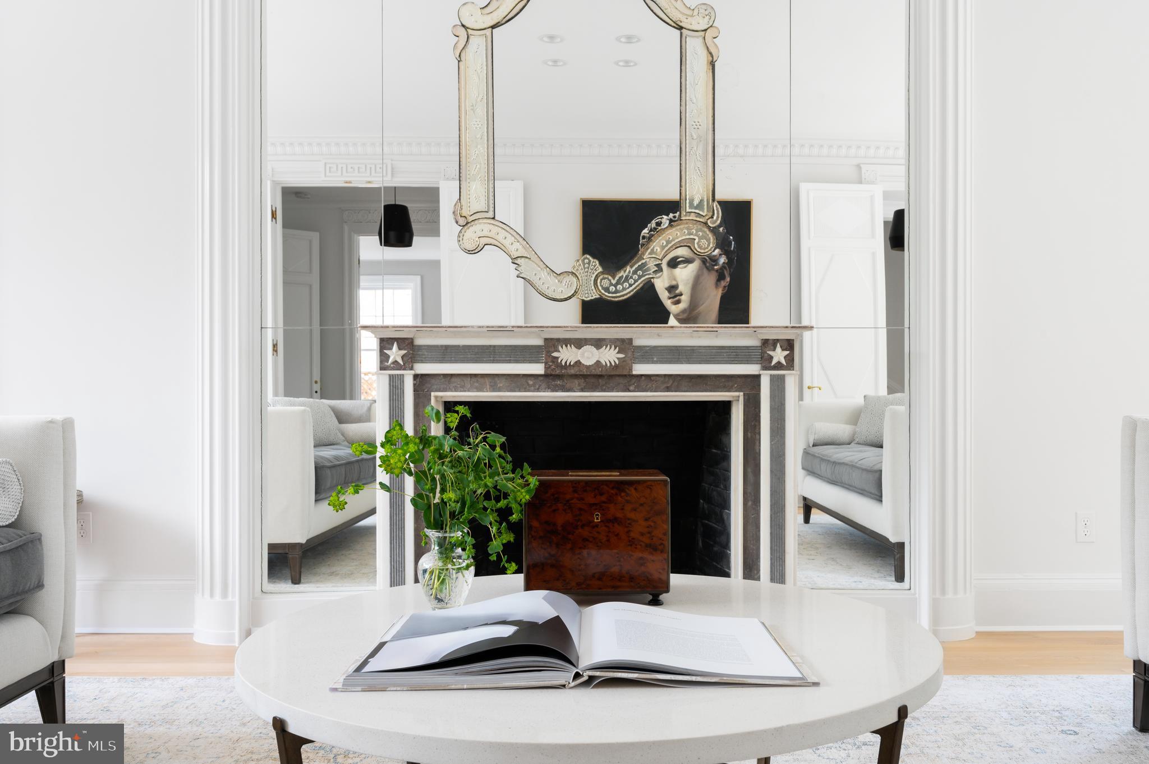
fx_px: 925
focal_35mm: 29
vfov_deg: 44.9
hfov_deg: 63.7
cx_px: 574
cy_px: 382
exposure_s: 1/13
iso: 400
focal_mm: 29
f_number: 11
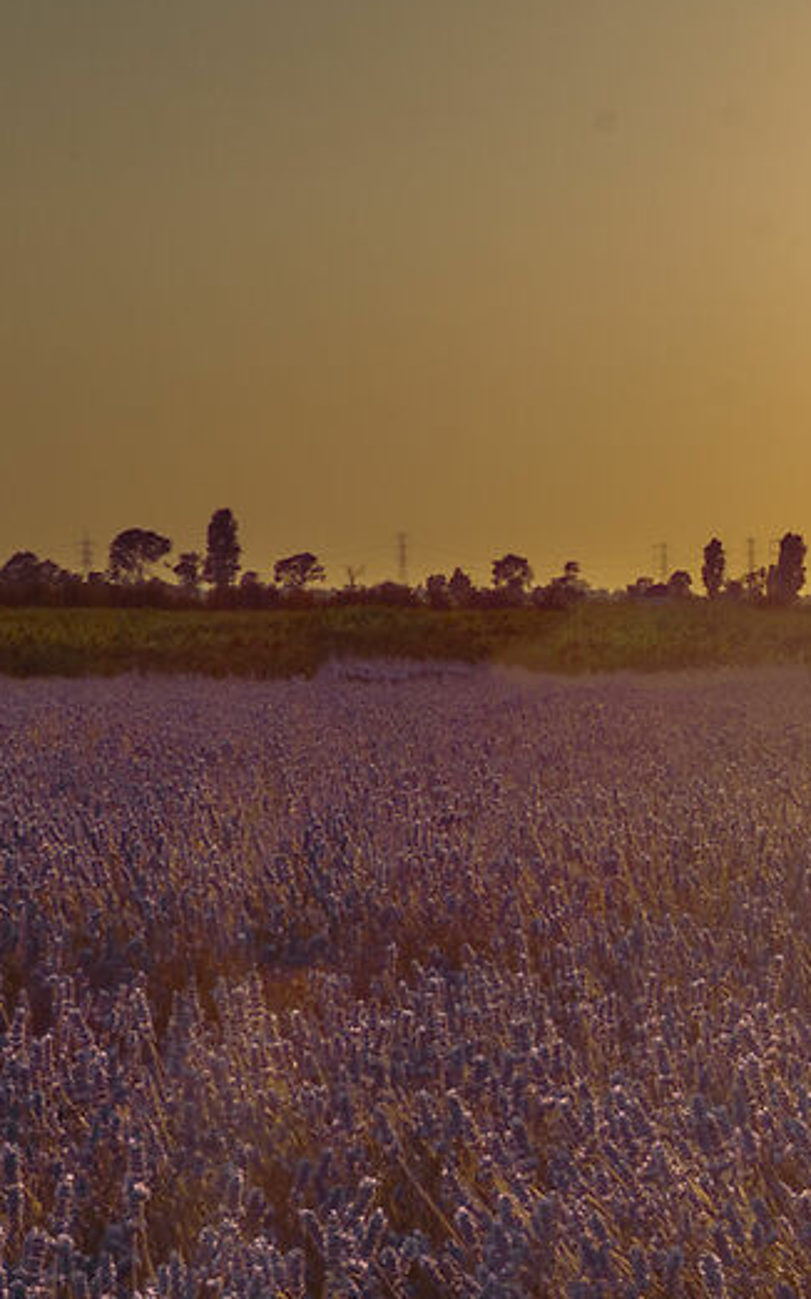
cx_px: 2159
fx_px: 5307
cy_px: 1401
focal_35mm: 150
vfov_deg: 13.7
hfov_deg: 7.9
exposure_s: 1/13
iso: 50
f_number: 22
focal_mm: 32
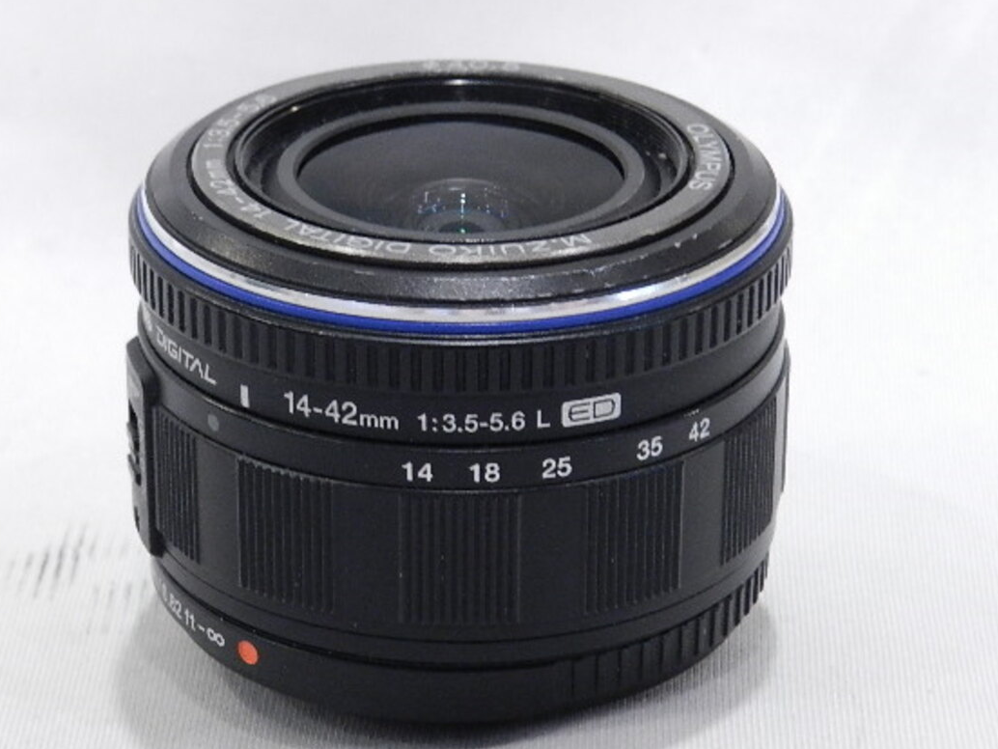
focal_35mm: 116
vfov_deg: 12.8
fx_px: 3345
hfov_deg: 17.0
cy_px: 391
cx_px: 449
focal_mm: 17.7
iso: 800
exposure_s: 1/50
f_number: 4.6
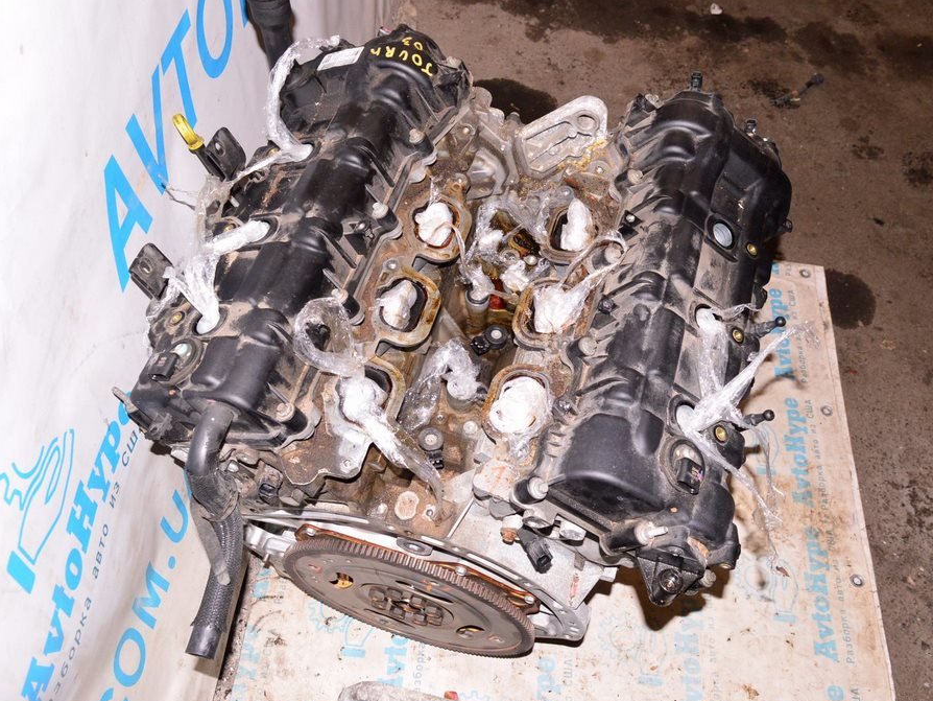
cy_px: 354
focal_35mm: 33
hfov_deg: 55.3
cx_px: 482
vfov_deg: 43.0
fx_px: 890
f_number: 8
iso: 1600
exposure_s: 1/160
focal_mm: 20
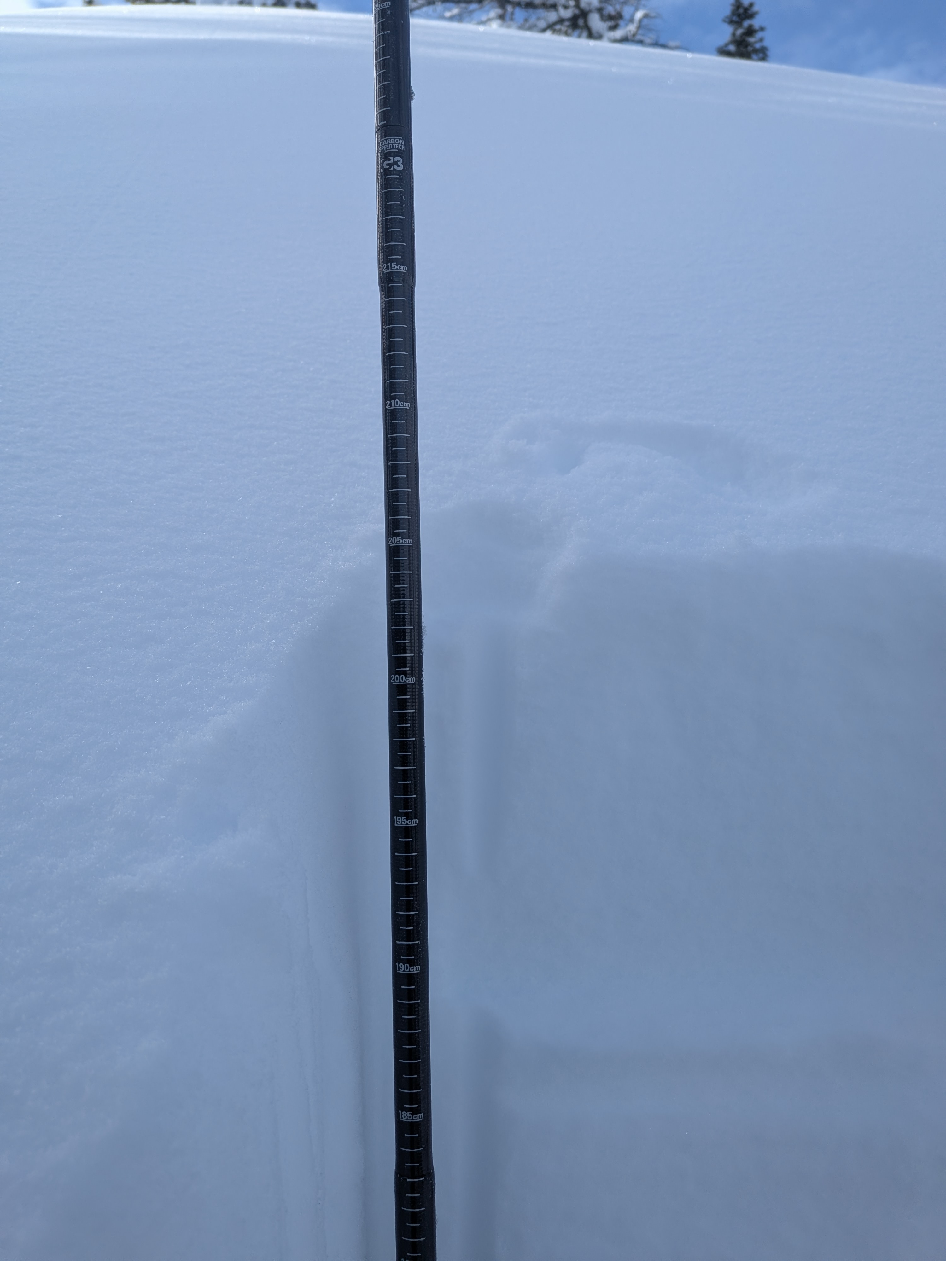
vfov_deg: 71.6
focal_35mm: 24
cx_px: 473
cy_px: 630
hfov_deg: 56.8
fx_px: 875
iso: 27
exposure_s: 1/1433
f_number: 1.7
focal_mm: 4.53
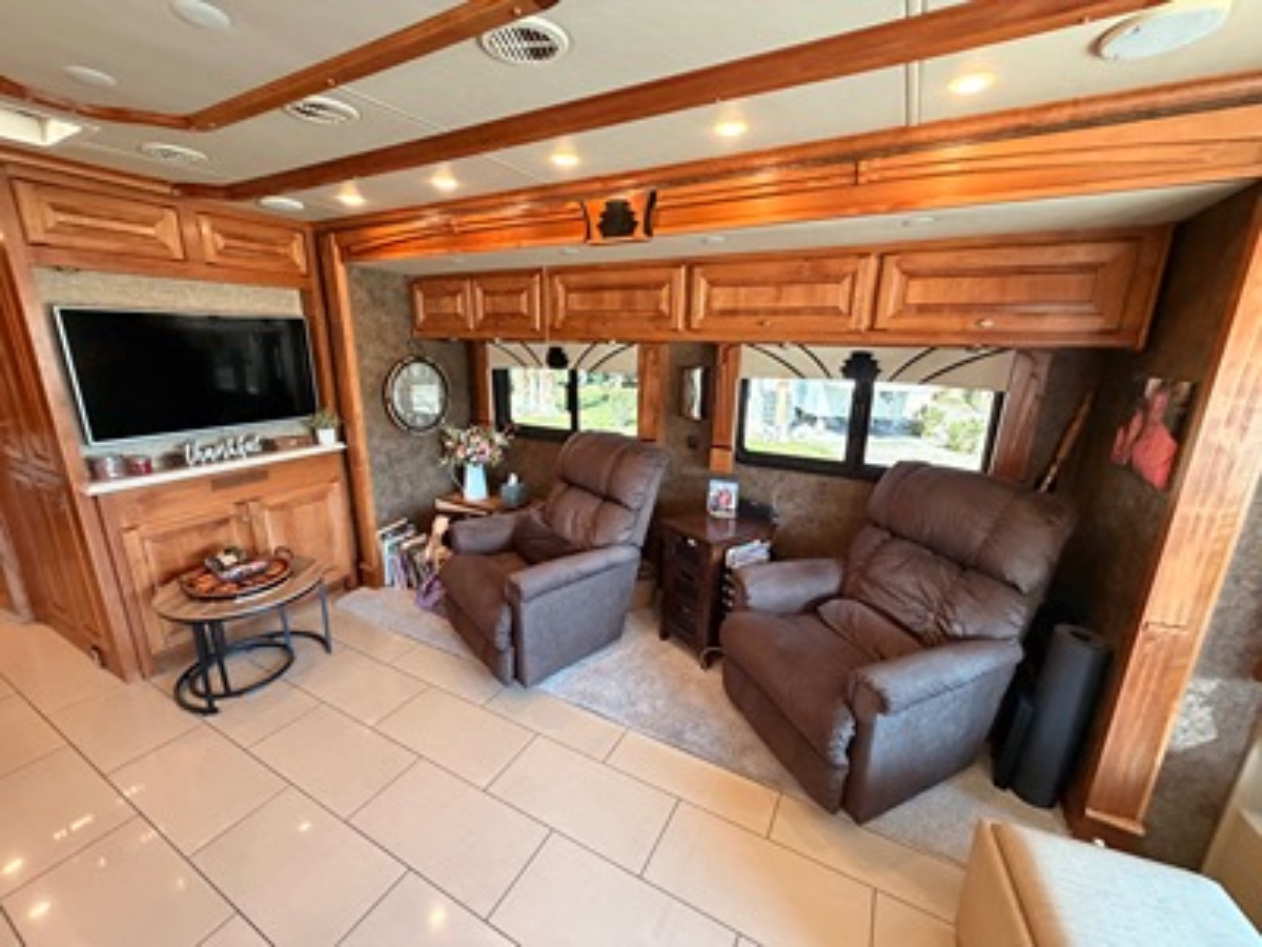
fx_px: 510
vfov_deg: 85.7
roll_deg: -0.6
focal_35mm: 14
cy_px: 474
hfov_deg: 102.1
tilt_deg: -15.1
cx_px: 631
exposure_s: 1/50
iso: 400
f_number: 2.2
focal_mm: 2.22
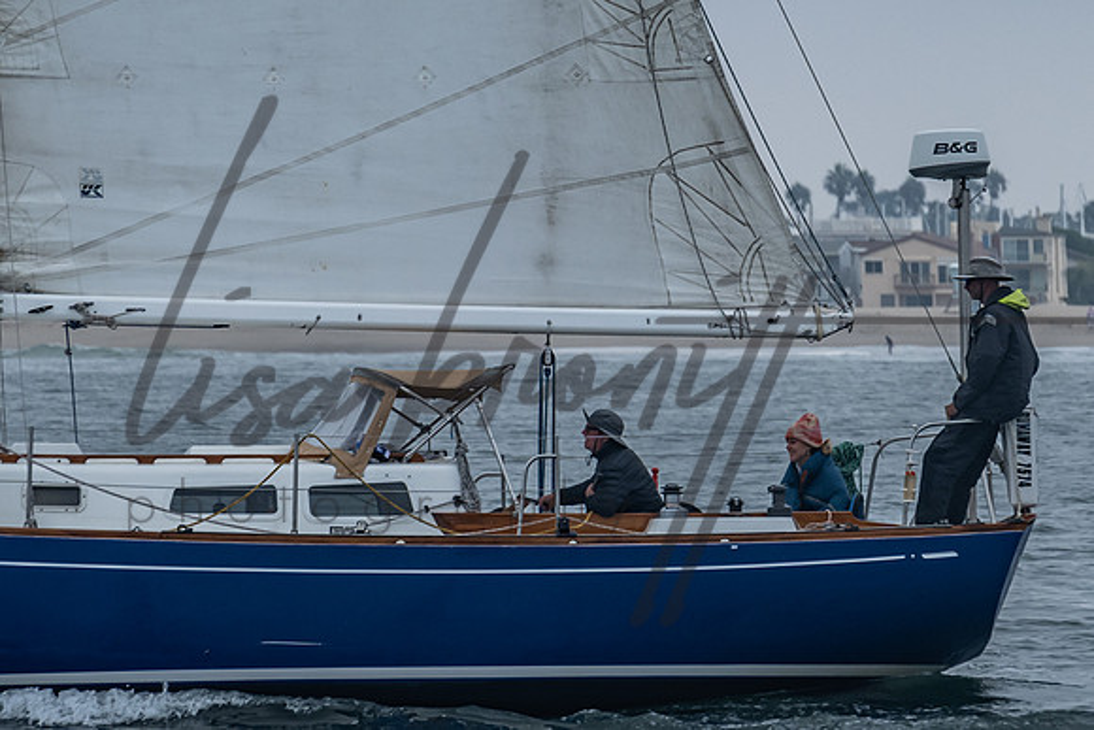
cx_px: 552
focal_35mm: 496
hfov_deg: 4.2
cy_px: 204
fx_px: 15086
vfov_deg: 2.8
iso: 320
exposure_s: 1/1600
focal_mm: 200
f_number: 6.3
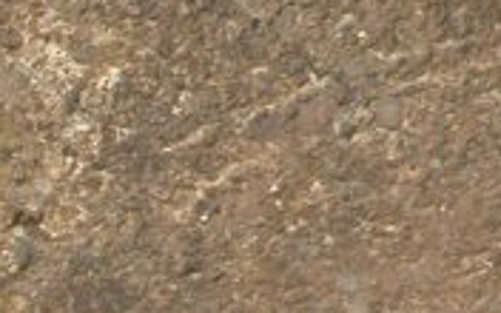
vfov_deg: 3.9
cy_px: -154
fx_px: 4574
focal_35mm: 335
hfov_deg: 6.2
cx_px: 626
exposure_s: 1/64.7
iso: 100
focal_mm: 13.3
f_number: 4.3
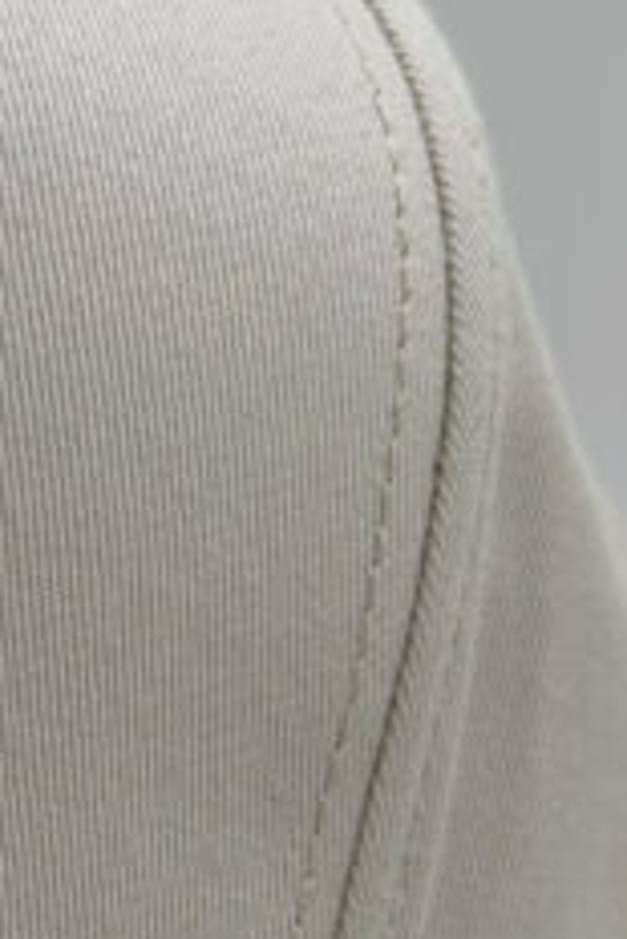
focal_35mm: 172
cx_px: -142
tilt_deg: -16.2
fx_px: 4486
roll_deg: -15.8
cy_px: 963
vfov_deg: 11.8
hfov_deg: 7.9
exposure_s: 1/415
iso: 64
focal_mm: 6.76
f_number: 1.78
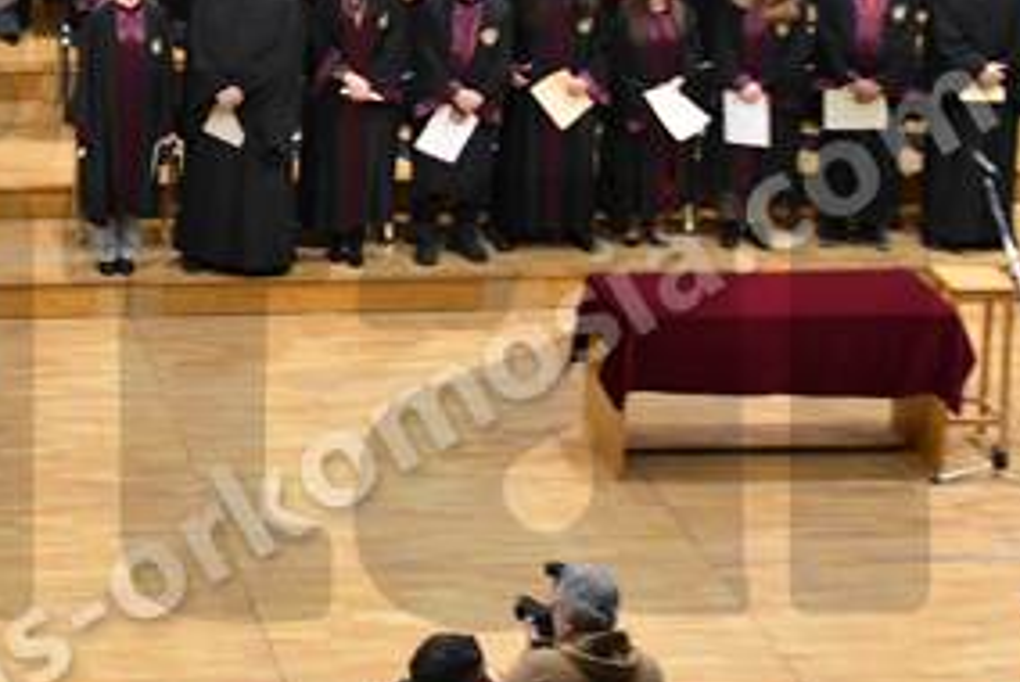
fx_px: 3101
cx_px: -215
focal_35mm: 109
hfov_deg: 17.7
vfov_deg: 12.3
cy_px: -68
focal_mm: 27
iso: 3200
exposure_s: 1/100
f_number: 5.6
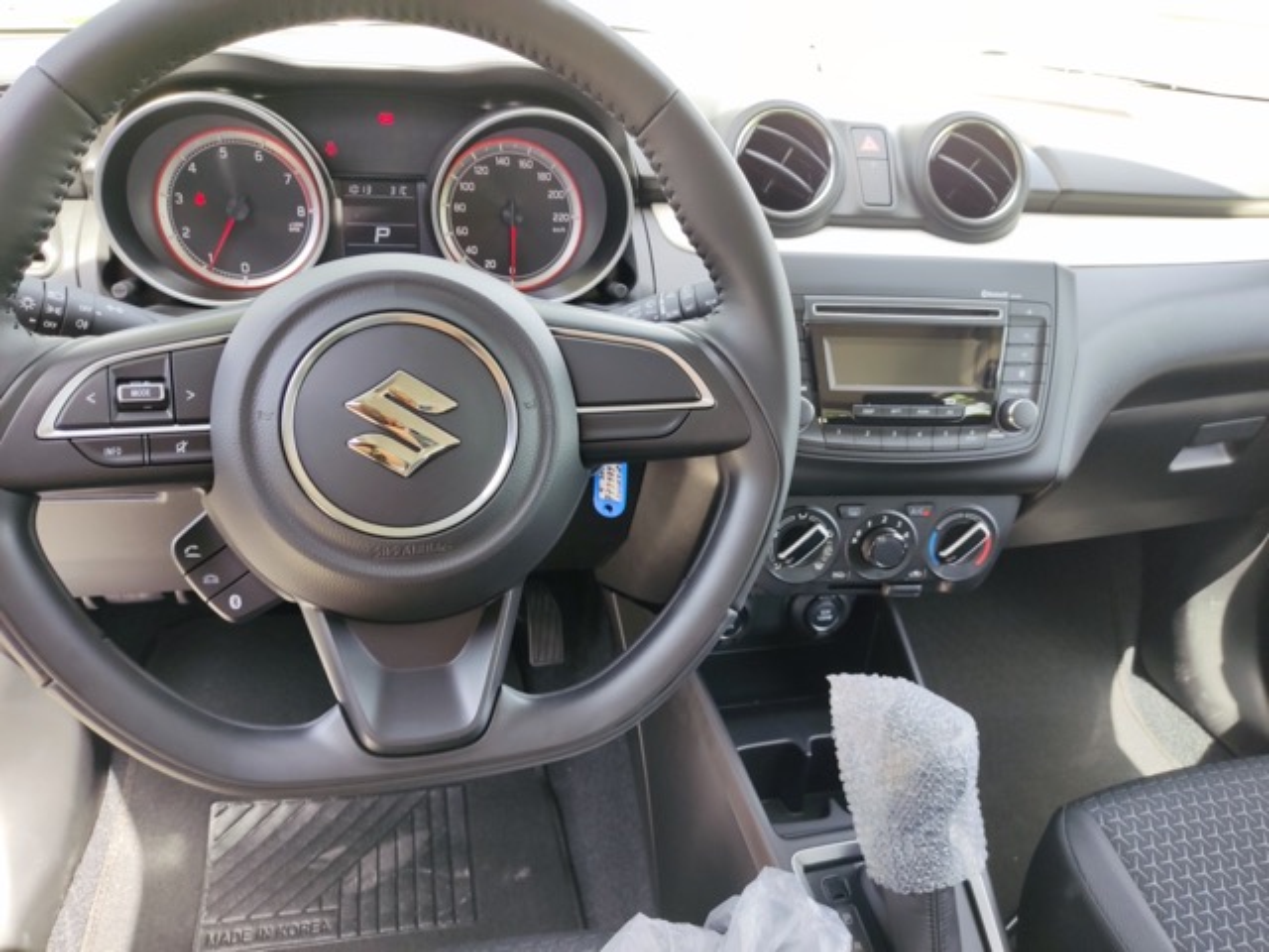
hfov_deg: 69.4
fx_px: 916
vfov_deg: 54.9
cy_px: 476
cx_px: 634
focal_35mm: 25
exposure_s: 1/100
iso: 75
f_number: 1.79
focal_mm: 4.71
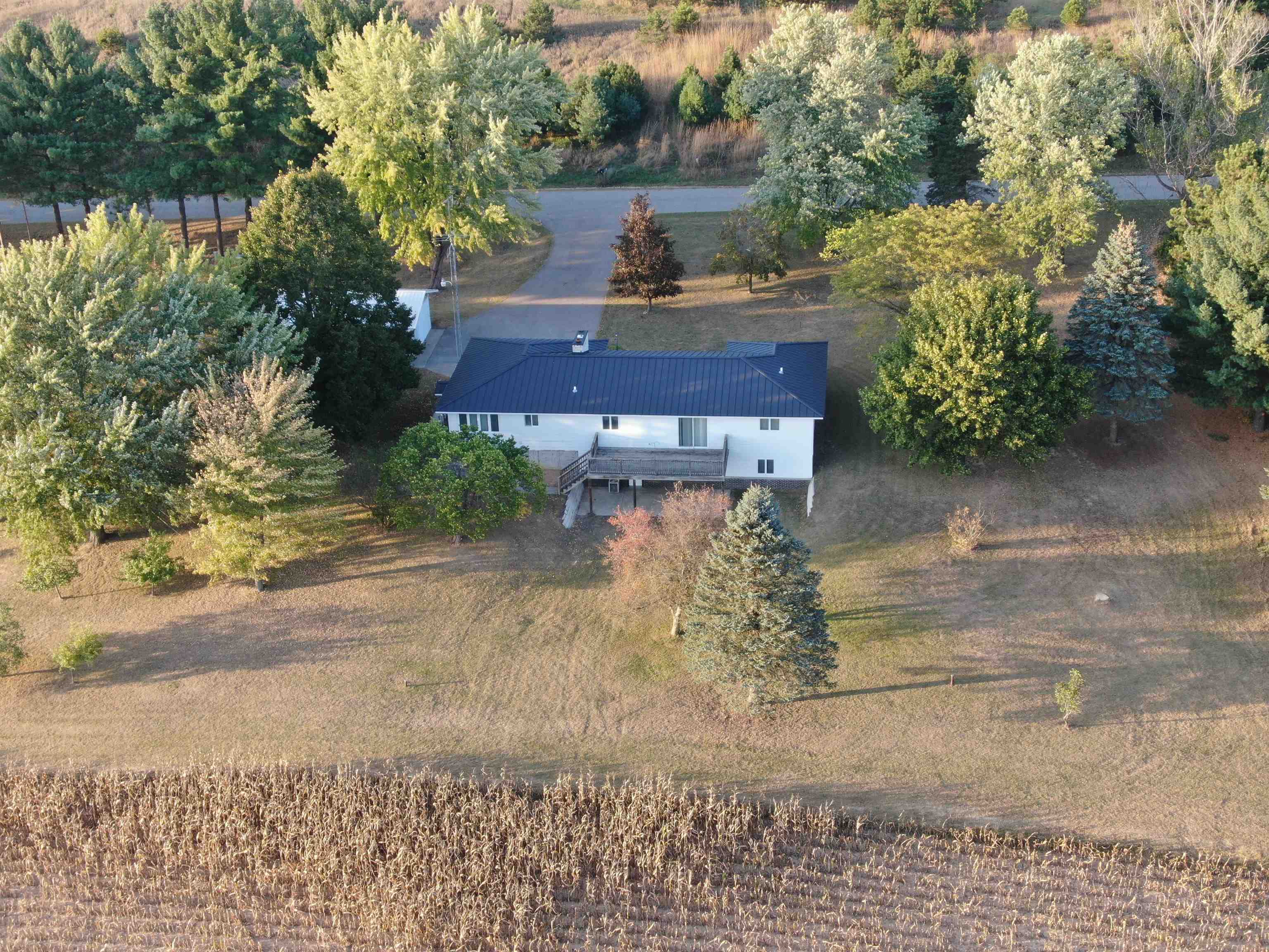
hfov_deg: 39.7
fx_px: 1760
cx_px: 634
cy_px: 476
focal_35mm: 48
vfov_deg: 30.3
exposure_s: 1/60
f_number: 3.8
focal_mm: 8.6
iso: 100
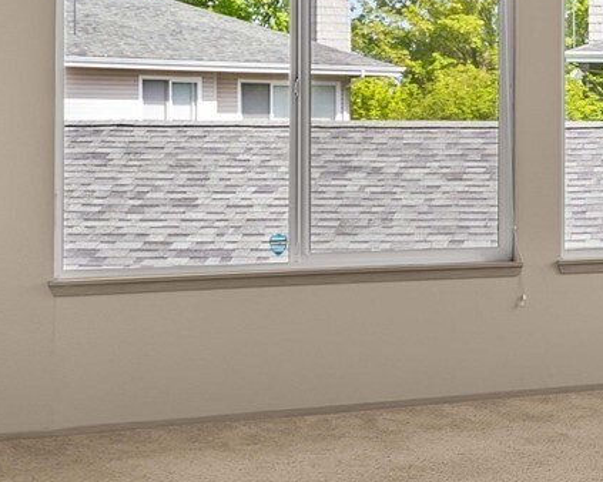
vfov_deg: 19.3
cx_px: 769
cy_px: 125
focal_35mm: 79
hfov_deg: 21.9
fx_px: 1409
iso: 1000
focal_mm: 21
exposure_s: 1/30
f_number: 7.1
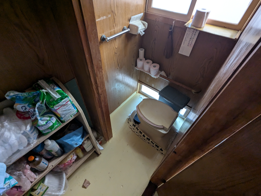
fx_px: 121
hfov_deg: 94.5
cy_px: 98
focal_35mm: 16
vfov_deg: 78.1
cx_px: 130
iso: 238
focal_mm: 2.35
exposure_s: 1/24
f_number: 2.2
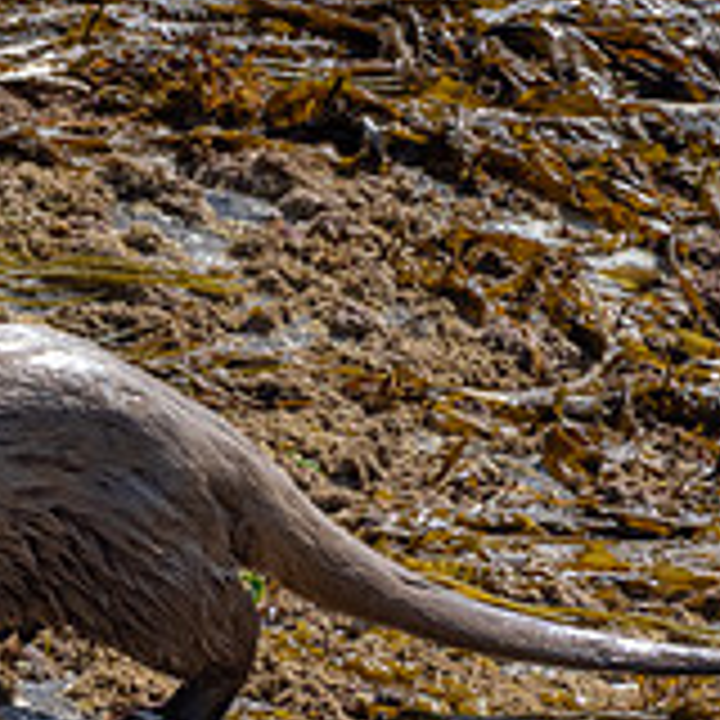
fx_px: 63348
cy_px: 802
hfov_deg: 0.7
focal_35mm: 2692
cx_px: -428
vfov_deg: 0.7
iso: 200
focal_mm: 420
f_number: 5.6
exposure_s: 1/1250
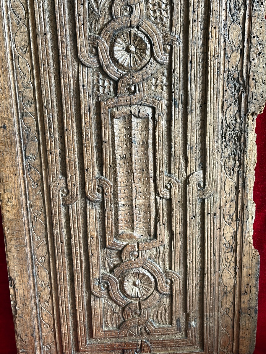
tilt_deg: -31.4
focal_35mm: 52
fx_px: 533
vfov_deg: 36.8
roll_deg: +0.3
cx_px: 133
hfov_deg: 28.0
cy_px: 177
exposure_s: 1/60
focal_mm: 5.96
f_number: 1.6
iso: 160
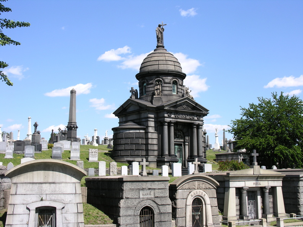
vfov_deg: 29.1
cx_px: 152
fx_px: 438
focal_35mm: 50
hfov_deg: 38.2
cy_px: 114
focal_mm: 12.7
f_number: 7
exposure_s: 1/175
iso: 50
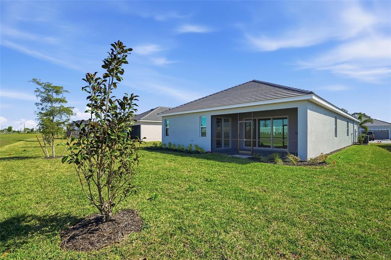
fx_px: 174
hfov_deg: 96.8
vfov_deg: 73.7
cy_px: 130
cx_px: 196
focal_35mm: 16
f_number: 8
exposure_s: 1/8000
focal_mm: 16
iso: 1600
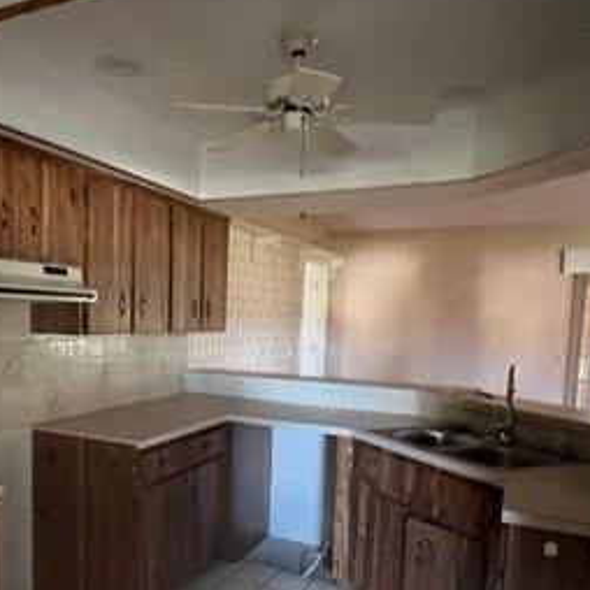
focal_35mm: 29
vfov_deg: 54.9
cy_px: 374
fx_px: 559
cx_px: 207
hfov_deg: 54.7
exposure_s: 1/45
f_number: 1.8
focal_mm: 1.57
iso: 1000
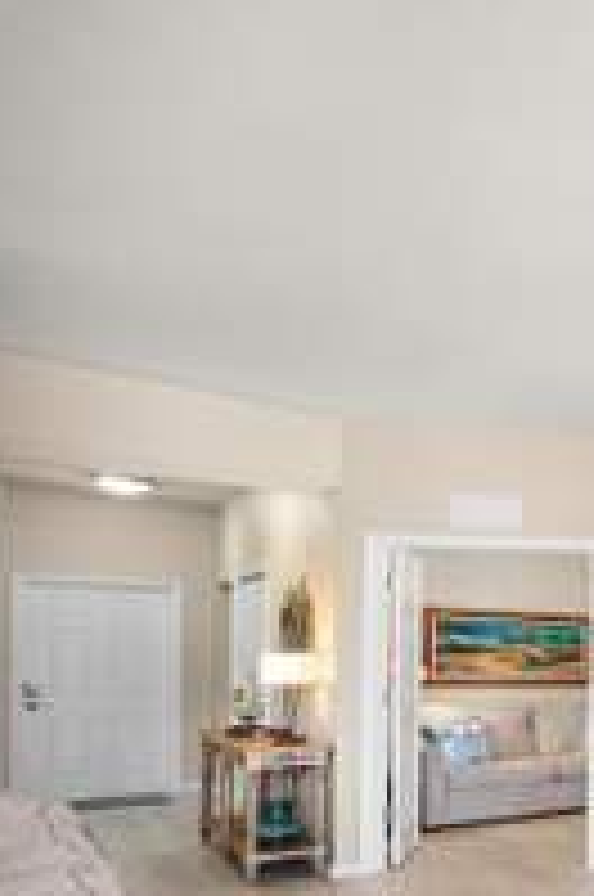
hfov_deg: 24.0
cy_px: 680
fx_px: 720
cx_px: 1026
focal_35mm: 29
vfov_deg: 60.0
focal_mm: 12
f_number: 11
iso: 2000
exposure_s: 1/10
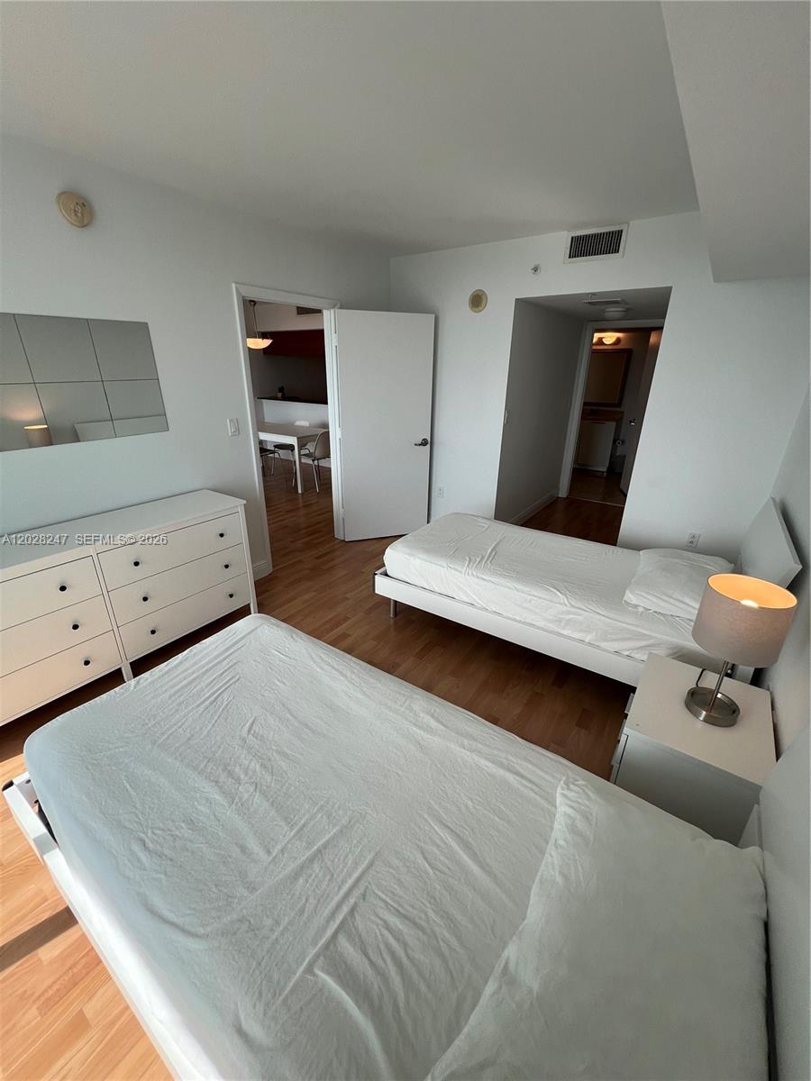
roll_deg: -1.0
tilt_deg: -20.3
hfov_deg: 89.9
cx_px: 406
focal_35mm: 13
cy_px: 540
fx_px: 406
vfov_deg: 106.2
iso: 32
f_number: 1.8
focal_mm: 1.57
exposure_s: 1/247
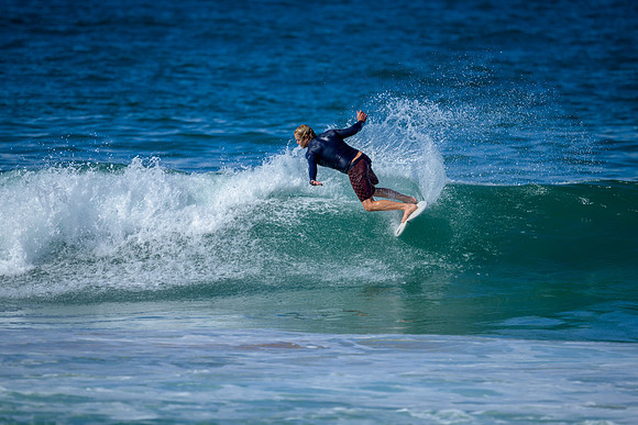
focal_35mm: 800
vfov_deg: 1.7
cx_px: 319
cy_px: 212
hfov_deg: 2.6
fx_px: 14180
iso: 250
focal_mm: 800
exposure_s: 1/2500
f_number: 6.3
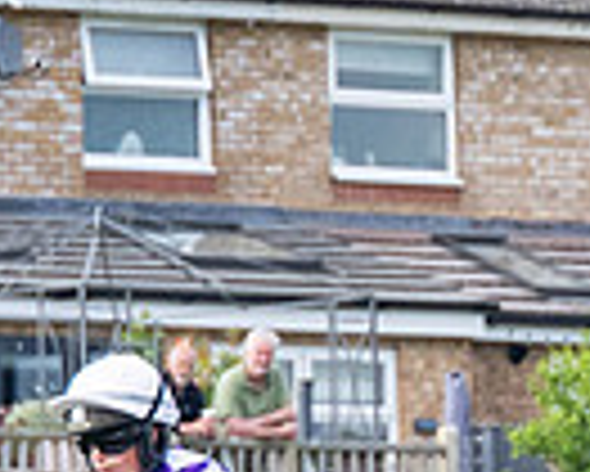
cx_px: 24
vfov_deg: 2.0
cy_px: 795
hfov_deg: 2.4
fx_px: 13840
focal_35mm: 792
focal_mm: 98
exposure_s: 1/2500
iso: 640
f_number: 4
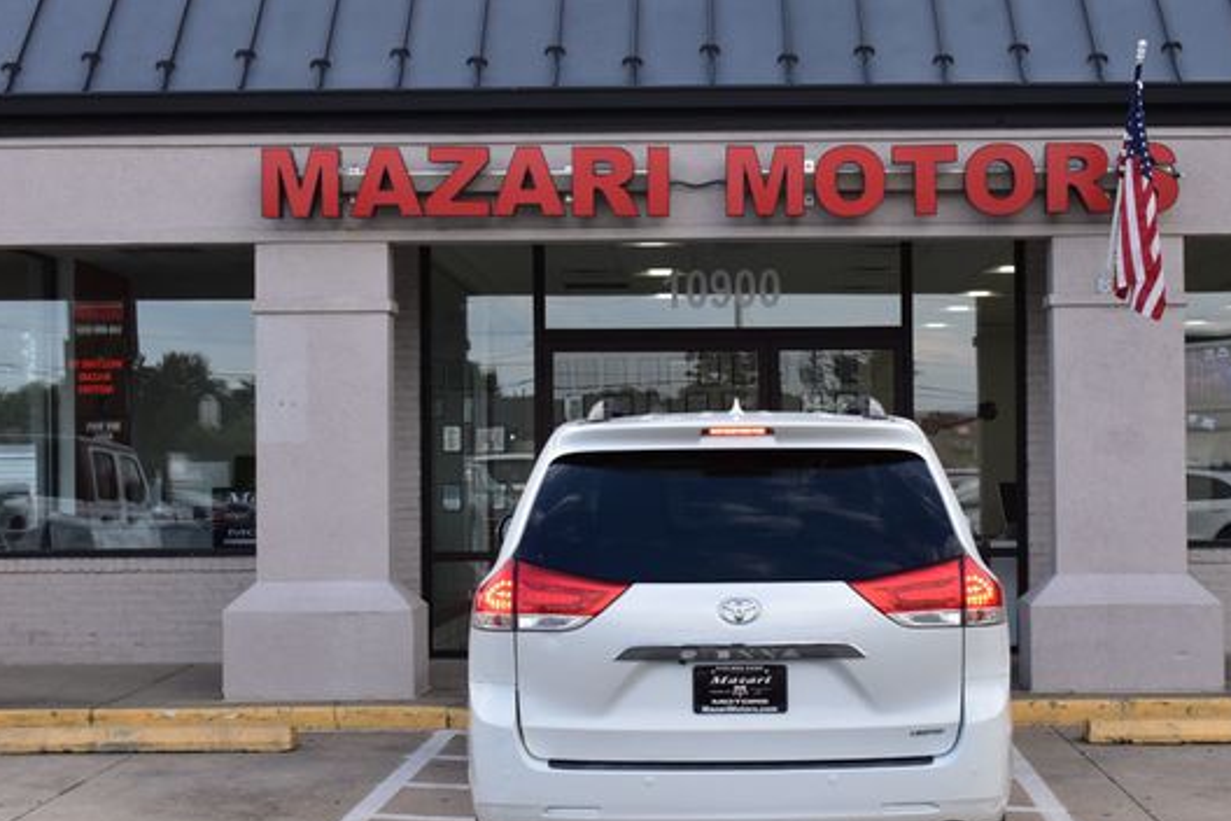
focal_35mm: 64
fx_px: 2175
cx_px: 734
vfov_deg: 21.4
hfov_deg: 31.5
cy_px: 452
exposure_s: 1/200
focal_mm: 35
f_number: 10
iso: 400
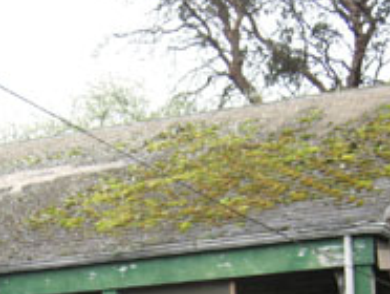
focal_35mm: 102
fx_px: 1151
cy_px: 381
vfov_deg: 14.0
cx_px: 99
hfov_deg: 19.1
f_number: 2.8
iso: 80
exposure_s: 1/160
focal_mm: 7.9
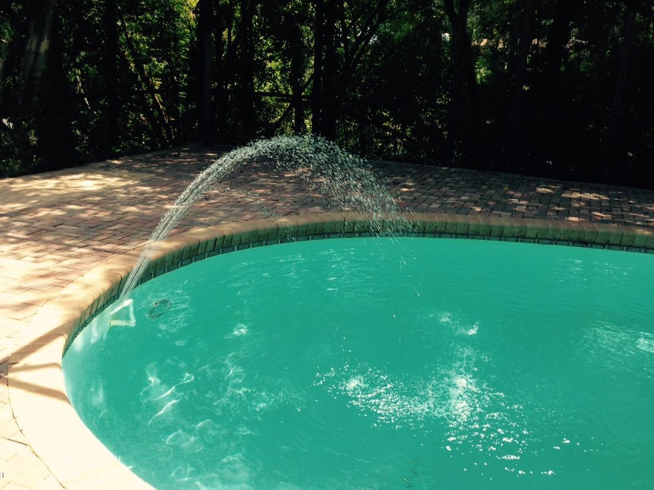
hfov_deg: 50.1
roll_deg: -2.7
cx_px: 325
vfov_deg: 38.6
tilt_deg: -14.6
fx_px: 699
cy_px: 219
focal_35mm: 37
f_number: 2.4
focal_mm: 4.12
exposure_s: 1/205
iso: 50
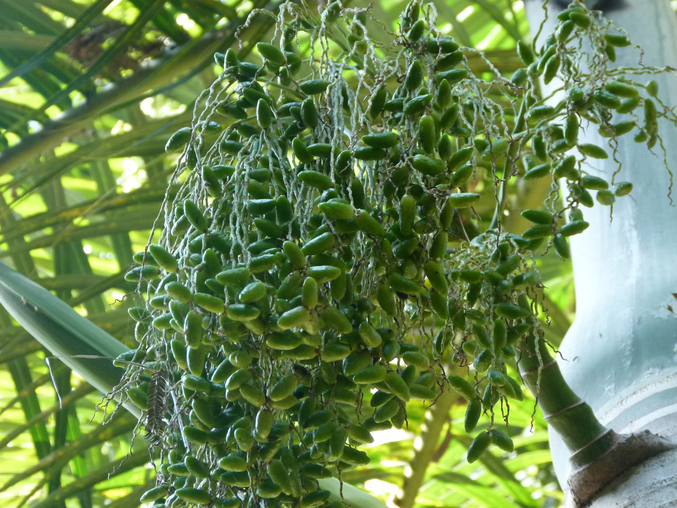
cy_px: 254
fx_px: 3012
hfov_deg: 12.8
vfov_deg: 9.6
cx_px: 338
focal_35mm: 154
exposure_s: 1/80
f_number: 3.7
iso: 250
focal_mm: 27.8
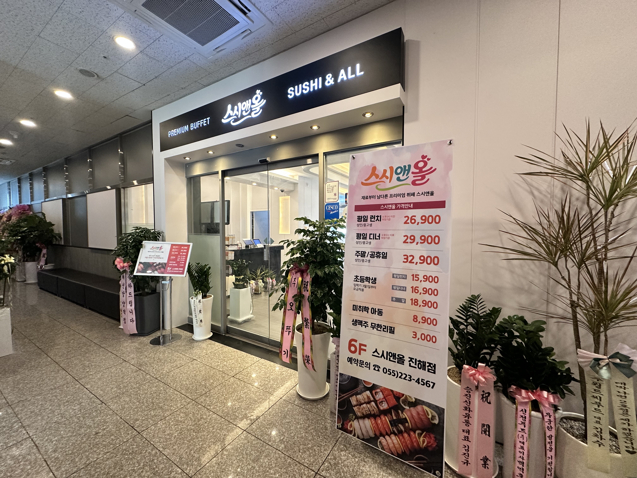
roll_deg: -0.2
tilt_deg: -1.1
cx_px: 318
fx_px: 258
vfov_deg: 85.7
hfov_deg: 102.1
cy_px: 239
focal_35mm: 14
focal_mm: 2.22
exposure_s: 1/120
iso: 250
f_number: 2.2
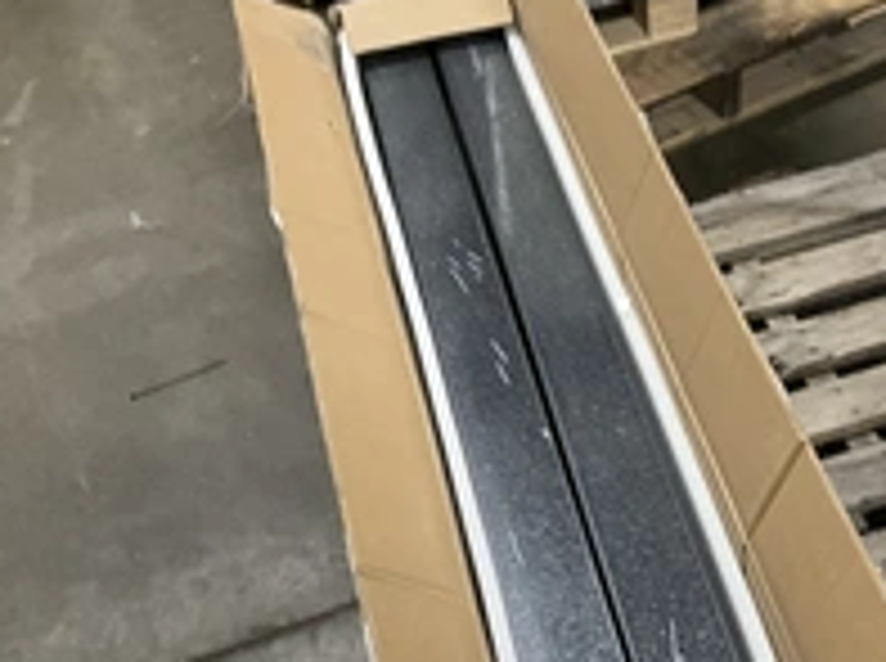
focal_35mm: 59
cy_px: 558
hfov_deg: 32.5
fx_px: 1507
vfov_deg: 24.2
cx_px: 585
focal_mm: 3
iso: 320
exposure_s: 1/30
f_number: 1.8
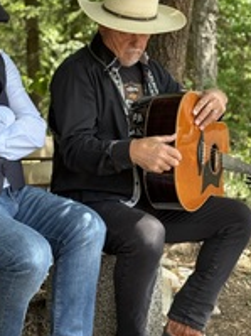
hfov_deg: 16.9
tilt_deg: -6.0
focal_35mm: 87
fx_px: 842
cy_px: 164
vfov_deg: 22.5
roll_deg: -0.2
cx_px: 94
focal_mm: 6.76
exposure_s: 1/553
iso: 80
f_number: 1.78
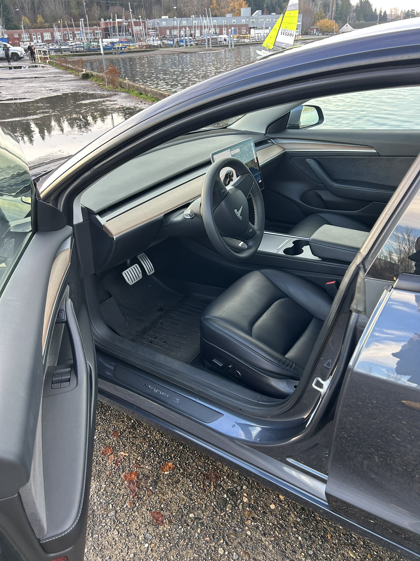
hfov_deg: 53.1
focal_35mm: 26
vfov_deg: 67.3
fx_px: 421
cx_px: 210
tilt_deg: -30.8
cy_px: 280
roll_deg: +1.0
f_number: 1.5
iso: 64
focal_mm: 5.7
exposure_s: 1/121
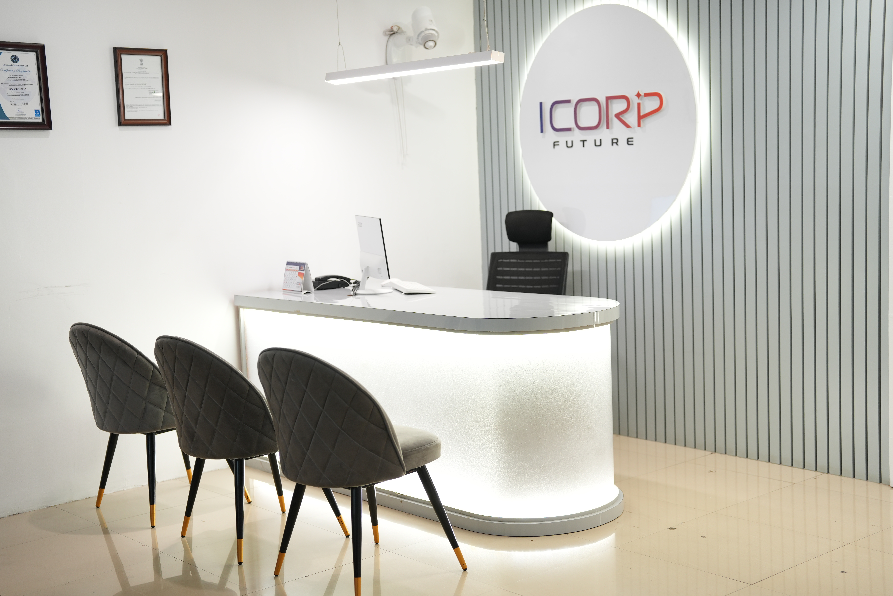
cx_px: 446
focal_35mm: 50
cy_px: 298
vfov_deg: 27.0
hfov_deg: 39.6
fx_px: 1240
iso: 400
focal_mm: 50
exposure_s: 1/100
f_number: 2.2
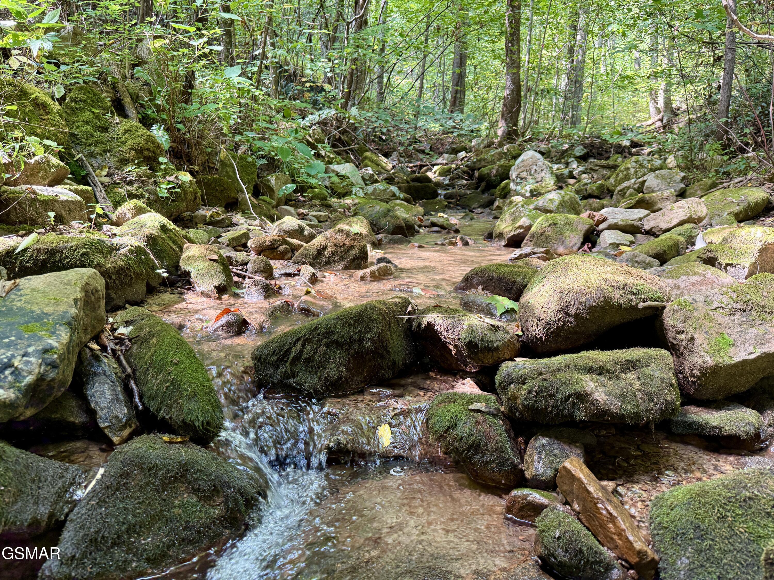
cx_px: 387
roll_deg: -1.5
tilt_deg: -9.4
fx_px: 537
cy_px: 290
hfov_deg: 71.6
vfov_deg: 56.8
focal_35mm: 24
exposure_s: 1/72
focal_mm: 6.76
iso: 200
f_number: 1.78
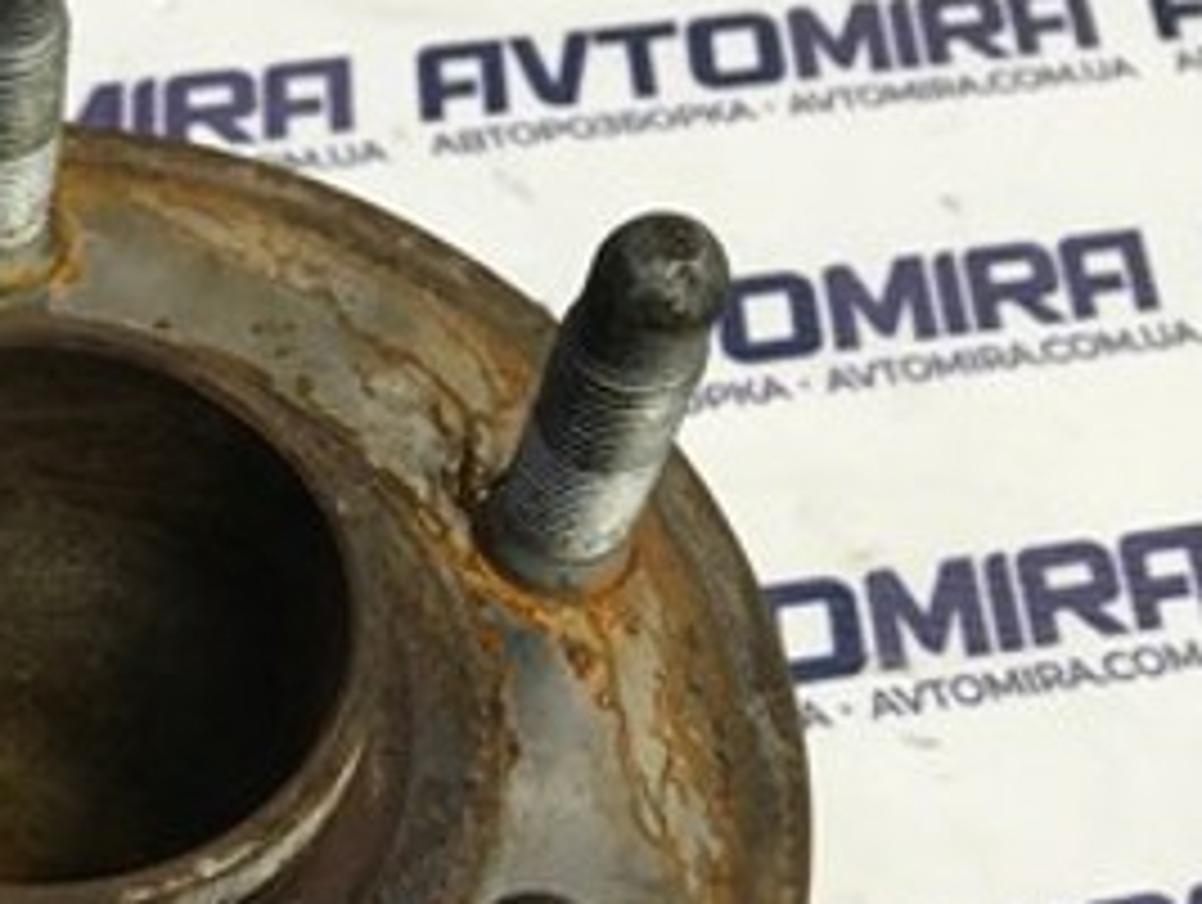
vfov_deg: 21.7
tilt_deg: -59.0
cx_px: 50
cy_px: 747
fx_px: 2330
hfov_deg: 27.5
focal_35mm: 67
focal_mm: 3.99
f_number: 1.8
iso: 40
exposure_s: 1/25
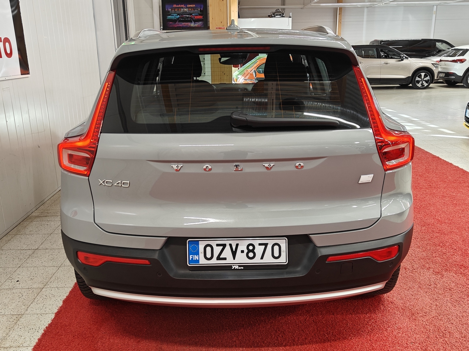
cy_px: 176
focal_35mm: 32
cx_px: 234
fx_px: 434
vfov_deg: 44.2
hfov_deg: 56.8
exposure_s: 1/69
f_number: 1.8
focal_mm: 5.59
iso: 80
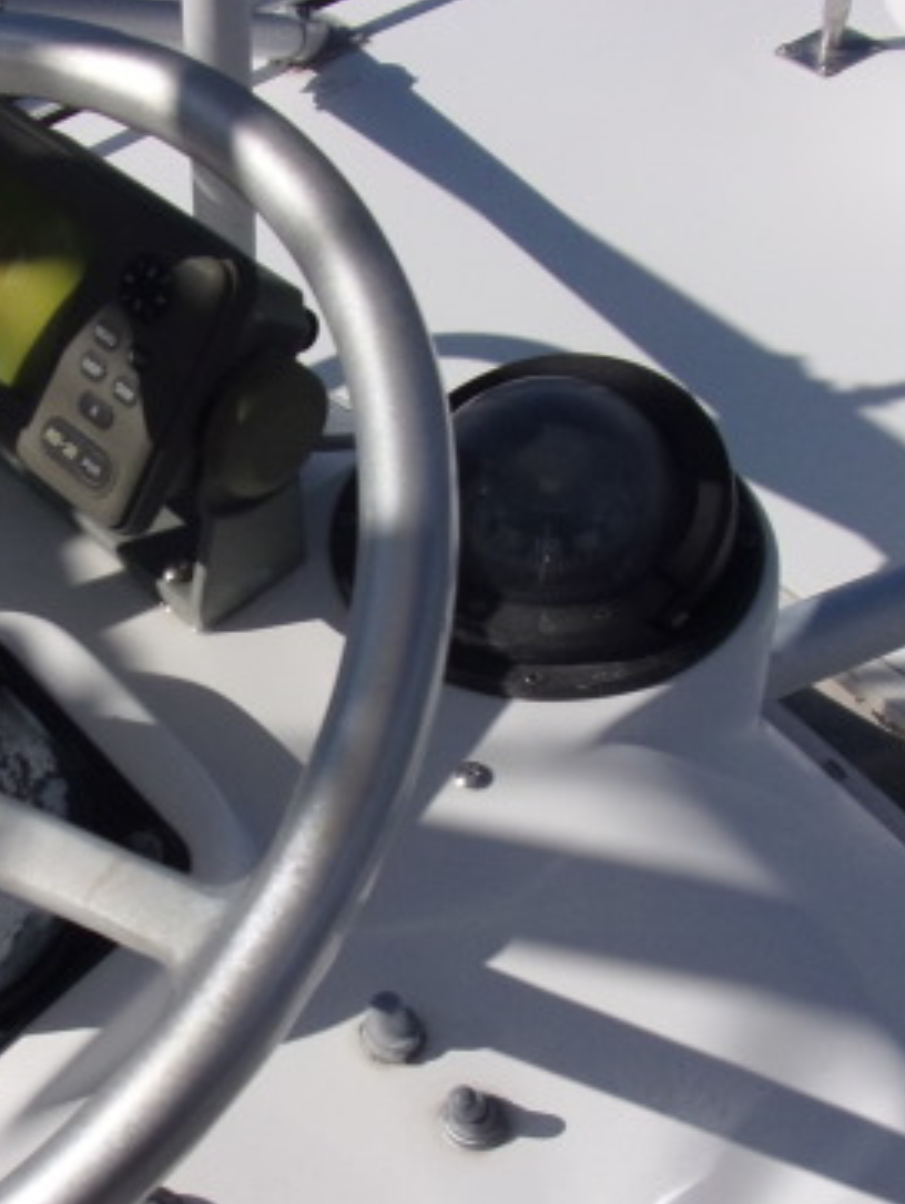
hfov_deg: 26.7
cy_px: 712
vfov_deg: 36.0
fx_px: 1845
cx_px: 113
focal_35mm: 53
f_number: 10.8
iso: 80
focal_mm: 4.3
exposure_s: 1/300
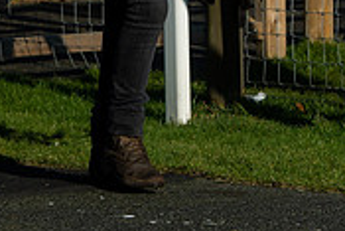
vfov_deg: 2.6
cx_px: -208
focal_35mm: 532
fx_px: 5102
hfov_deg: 3.9
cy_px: -177
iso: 400
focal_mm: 112
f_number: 7.1
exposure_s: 1/4000
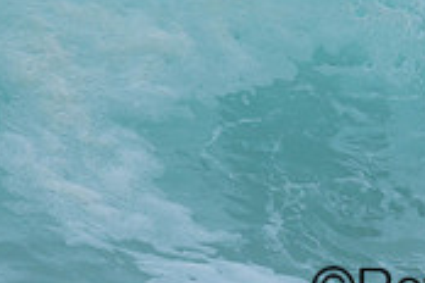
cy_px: 4
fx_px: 39404
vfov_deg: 0.4
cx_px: 331
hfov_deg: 0.6
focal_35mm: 3338
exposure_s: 1/2000
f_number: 6.3
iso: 360
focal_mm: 800
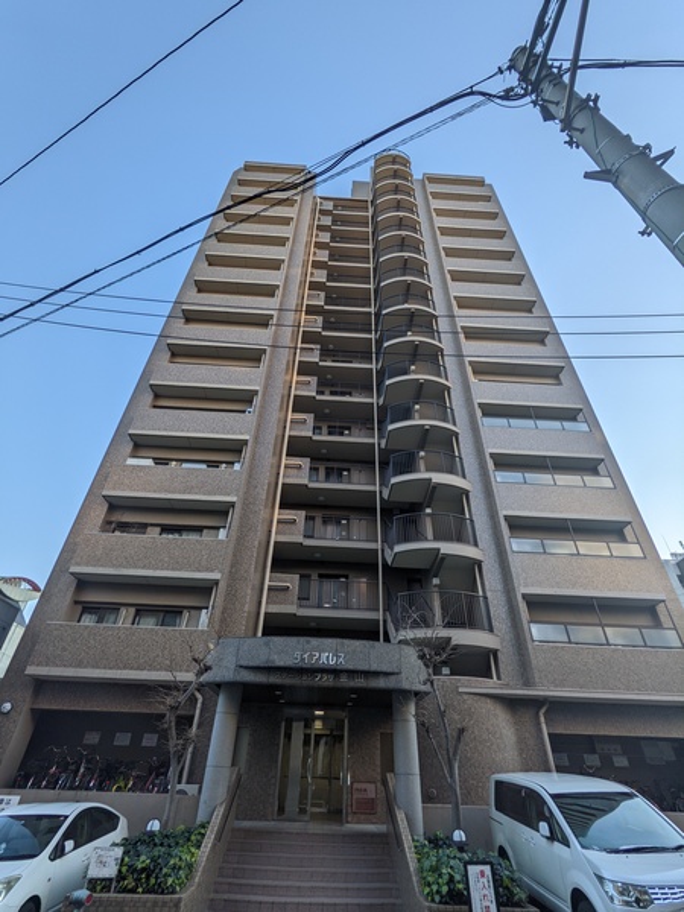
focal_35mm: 16
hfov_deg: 78.1
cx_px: 342
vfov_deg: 94.5
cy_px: 456
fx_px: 422
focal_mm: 2.22
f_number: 2.2
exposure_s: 1/460
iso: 35
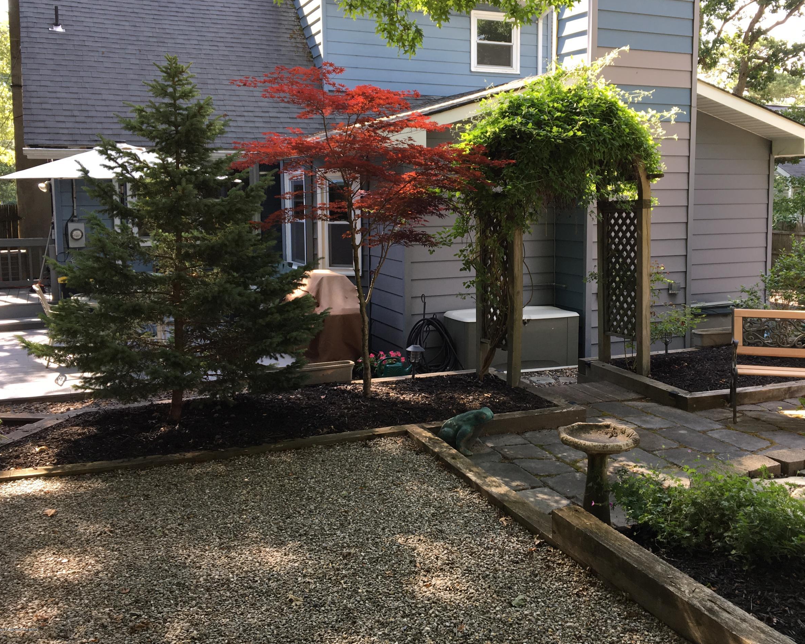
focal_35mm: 36
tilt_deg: -3.2
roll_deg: -0.2
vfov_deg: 41.0
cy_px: 269
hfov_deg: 50.1
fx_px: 858
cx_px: 467
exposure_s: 1/120
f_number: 2.2
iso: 32
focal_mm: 4.15
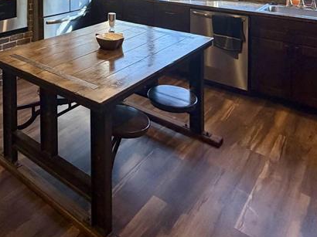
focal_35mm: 35
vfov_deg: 33.5
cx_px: 73
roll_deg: +0.8
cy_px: -44
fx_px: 320
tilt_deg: -2.3
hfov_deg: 50.1
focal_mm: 2.22
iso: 200
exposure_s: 1/60
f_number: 2.2
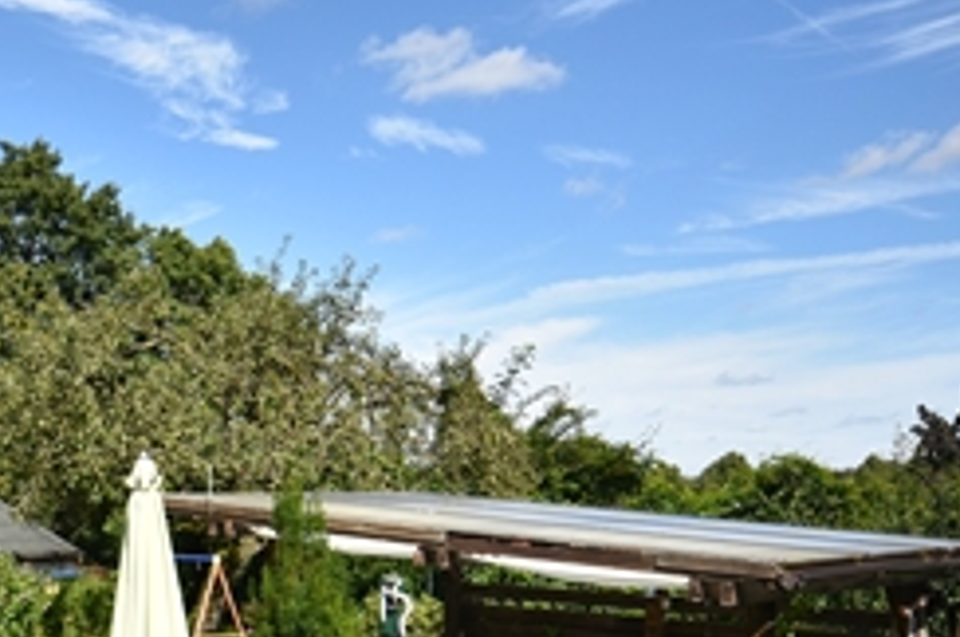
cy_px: 550
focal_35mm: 50
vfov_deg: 26.2
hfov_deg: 36.1
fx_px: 1332
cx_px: 20
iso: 220
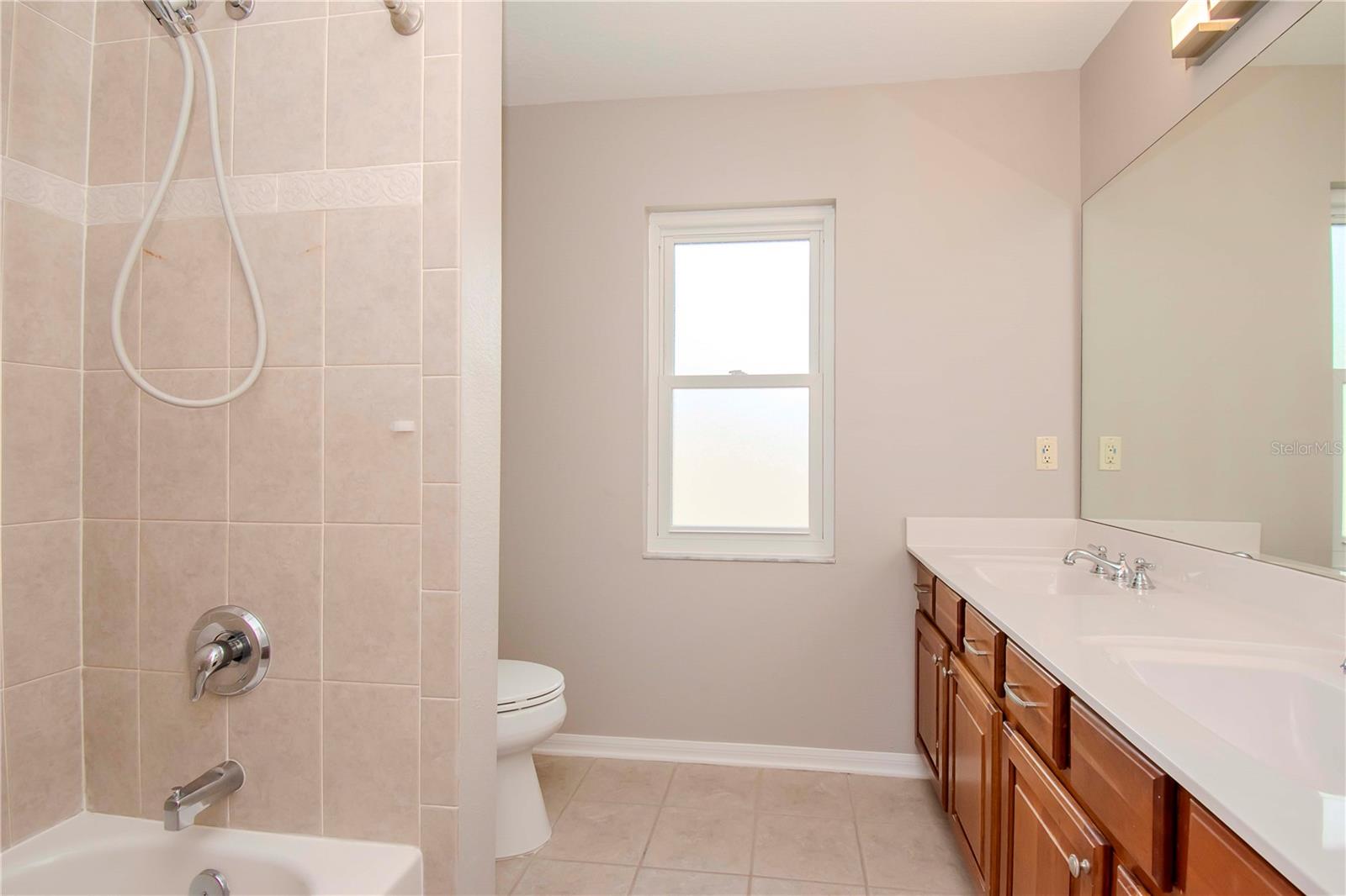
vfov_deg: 72.0
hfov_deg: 95.0
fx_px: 617
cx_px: 673
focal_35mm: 16
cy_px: 448
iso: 640
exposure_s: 1/60
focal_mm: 11
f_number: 11
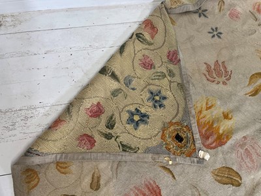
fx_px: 196
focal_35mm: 26
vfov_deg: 53.1
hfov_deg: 67.3
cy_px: 98
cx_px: 130
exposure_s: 1/100
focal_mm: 5.1
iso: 125
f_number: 1.6
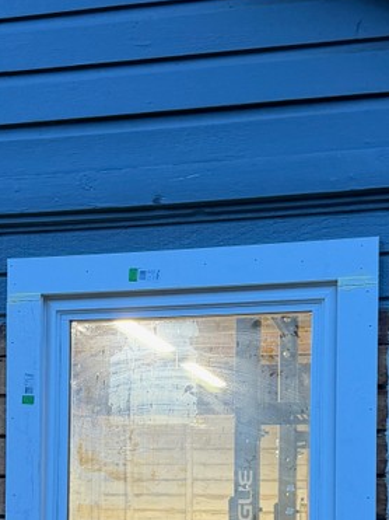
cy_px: 490
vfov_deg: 27.0
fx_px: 1034
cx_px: 151
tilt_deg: +0.3
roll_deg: -0.8
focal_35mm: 69
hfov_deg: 21.3
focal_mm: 6.76
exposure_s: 1/60
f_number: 1.78
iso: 250
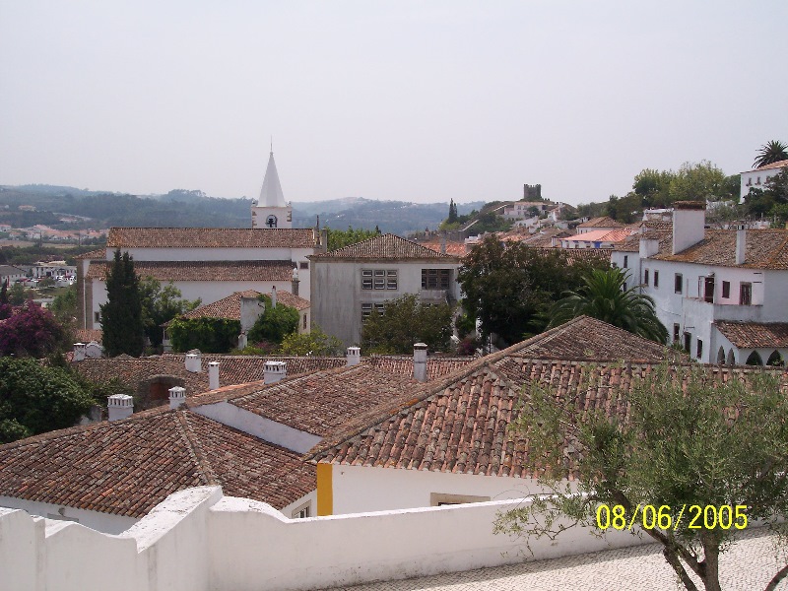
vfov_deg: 37.7
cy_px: 296
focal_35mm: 38
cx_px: 394
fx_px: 865
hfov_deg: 49.0
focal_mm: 8
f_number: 4.8
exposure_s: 1/1000
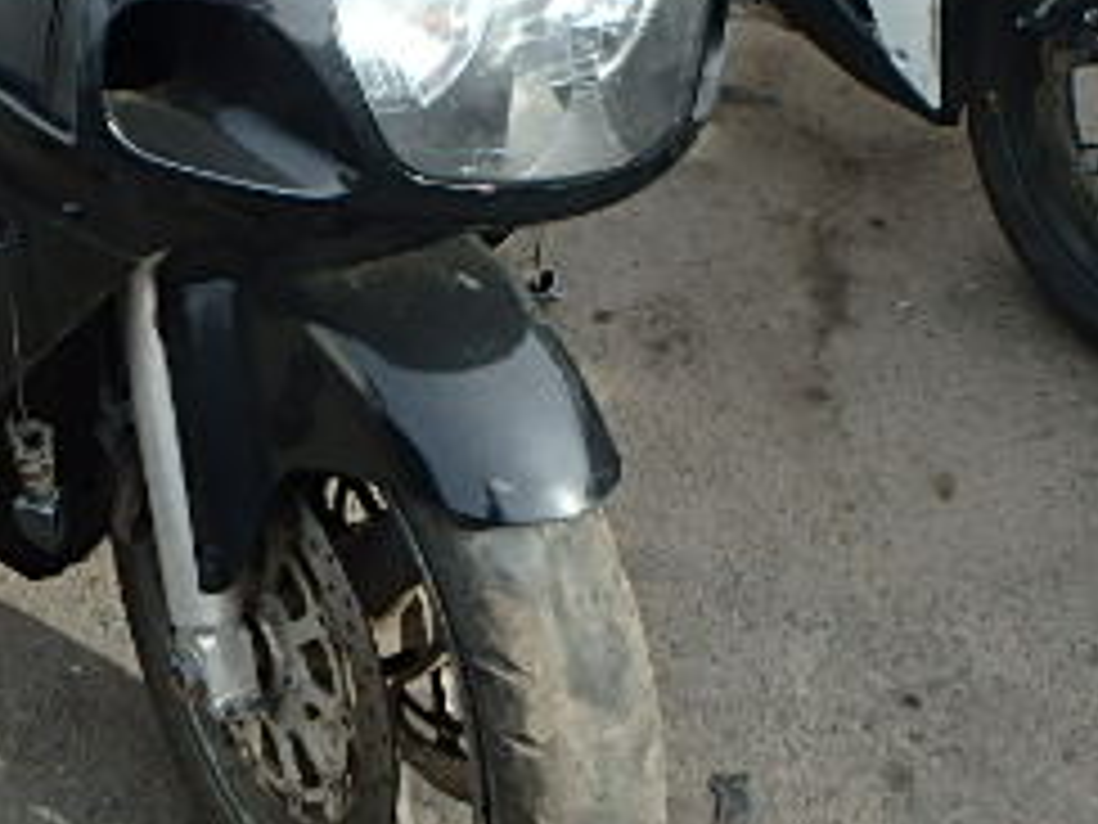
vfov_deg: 25.9
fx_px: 1745
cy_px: 113
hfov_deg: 33.8
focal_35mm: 55
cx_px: 207
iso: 125
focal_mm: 3.7
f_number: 3.5
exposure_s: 1/400
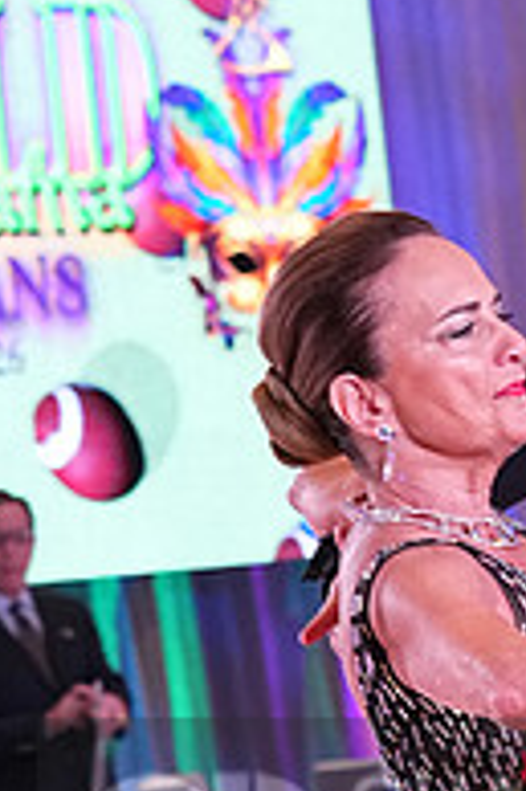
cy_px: 856
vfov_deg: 5.7
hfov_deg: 3.8
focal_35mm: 359
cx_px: 601
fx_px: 7882
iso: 3200
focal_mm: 80
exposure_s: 1/320
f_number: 5.6
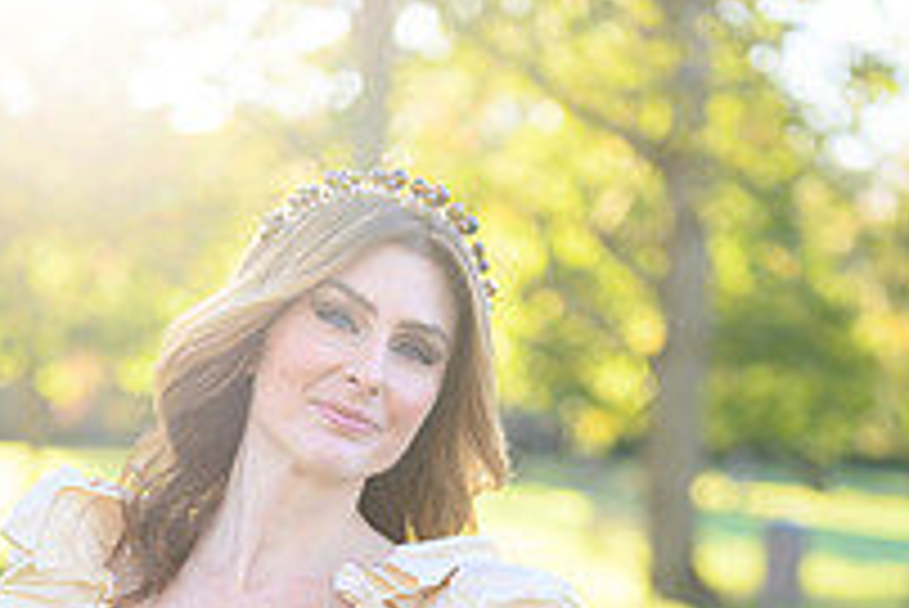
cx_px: 367
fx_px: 2805
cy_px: 793
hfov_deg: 18.4
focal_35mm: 111
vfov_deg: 12.0
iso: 320
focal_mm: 50
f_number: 2
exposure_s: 1/800
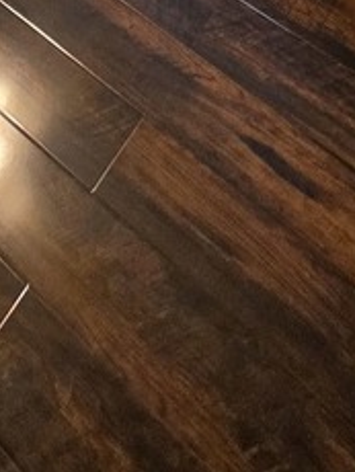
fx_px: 833
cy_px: -634
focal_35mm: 61
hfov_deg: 23.9
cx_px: 105
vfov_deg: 15.7
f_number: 1.9
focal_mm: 2.2
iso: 250
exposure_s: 1/120
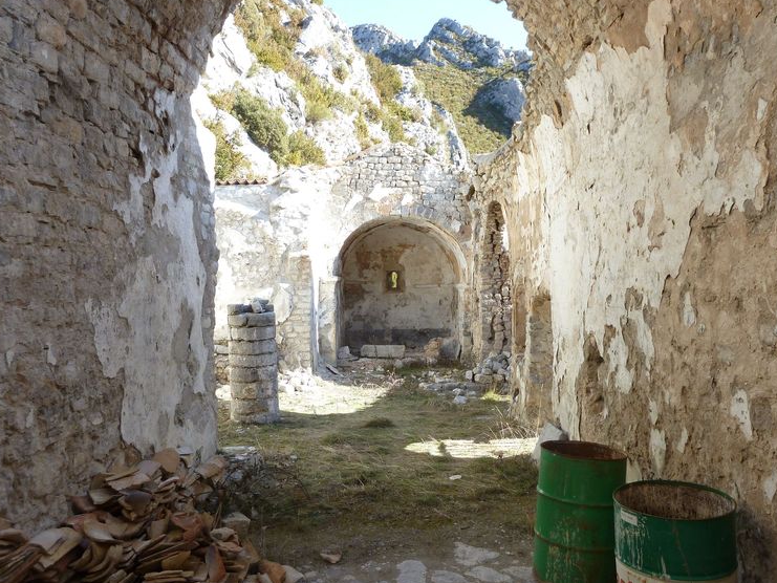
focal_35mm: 27
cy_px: 307
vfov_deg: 51.3
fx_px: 606
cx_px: 403
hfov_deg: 65.3
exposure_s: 1/100
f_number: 4
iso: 80
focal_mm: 4.1
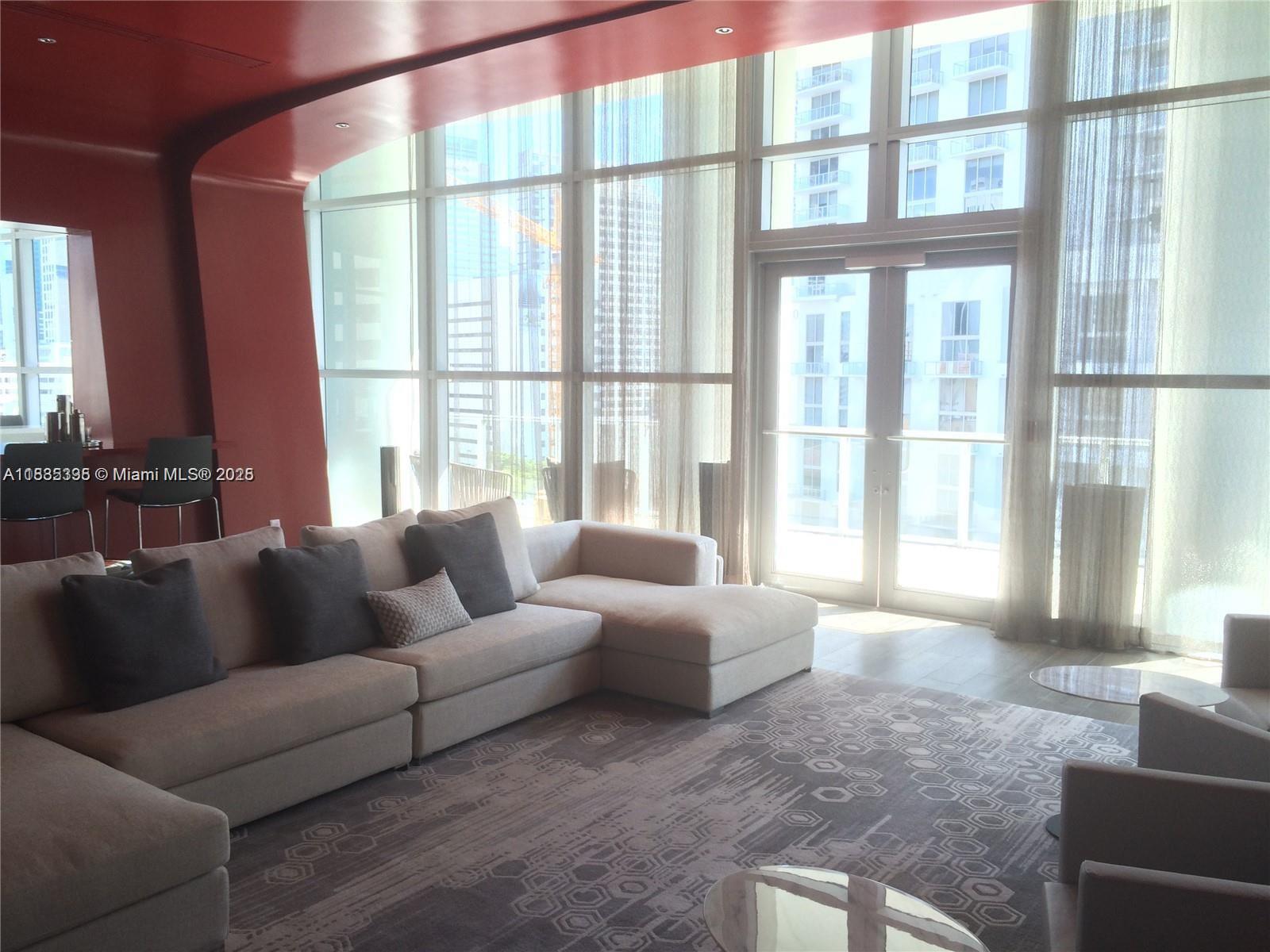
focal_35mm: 29
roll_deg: -1.1
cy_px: 476
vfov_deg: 48.2
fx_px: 1064
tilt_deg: -6.4
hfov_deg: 61.7
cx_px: 635
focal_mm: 4.15
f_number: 2.2
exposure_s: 1/60
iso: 40
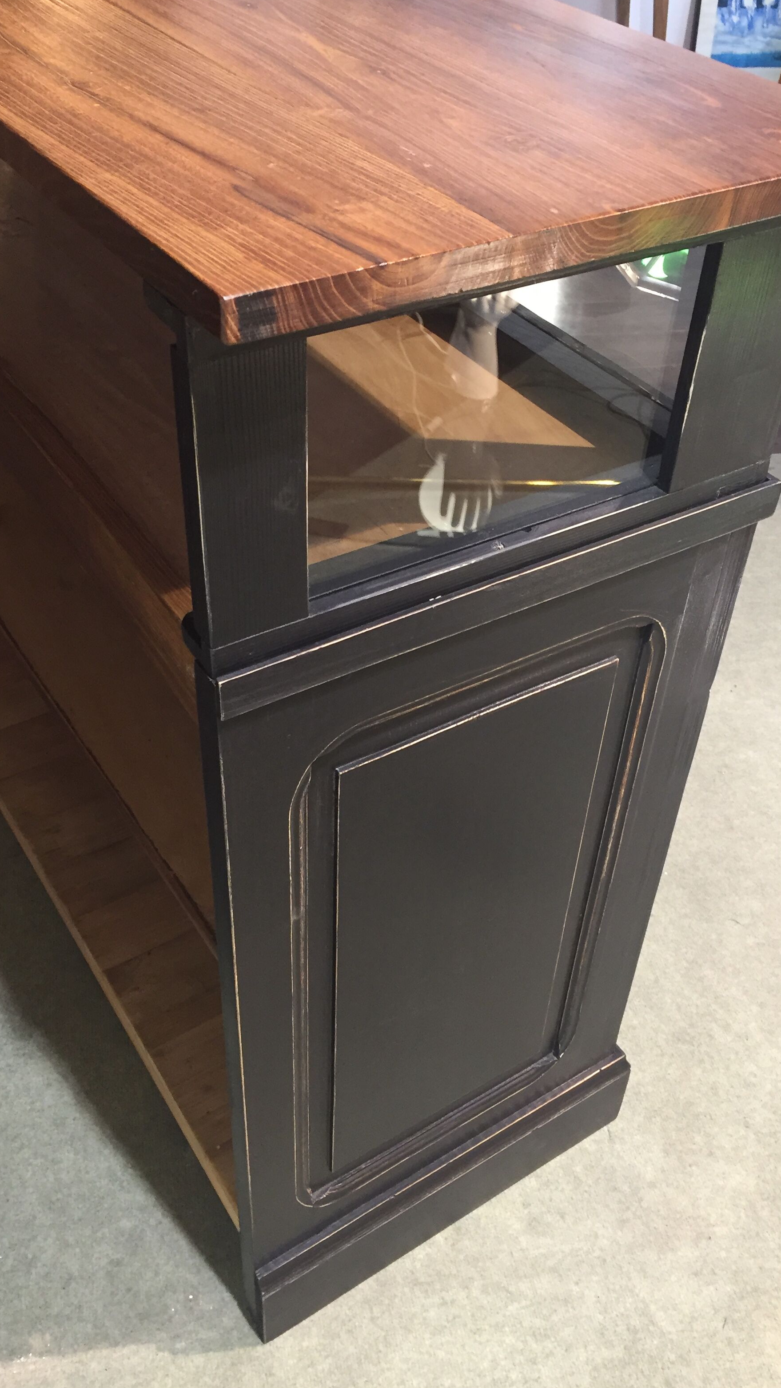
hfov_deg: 35.6
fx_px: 1215
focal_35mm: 33
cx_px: 419
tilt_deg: -40.6
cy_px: 691
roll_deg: -3.7
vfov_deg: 59.5
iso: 160
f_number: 2.2
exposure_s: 1/33
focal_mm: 4.15
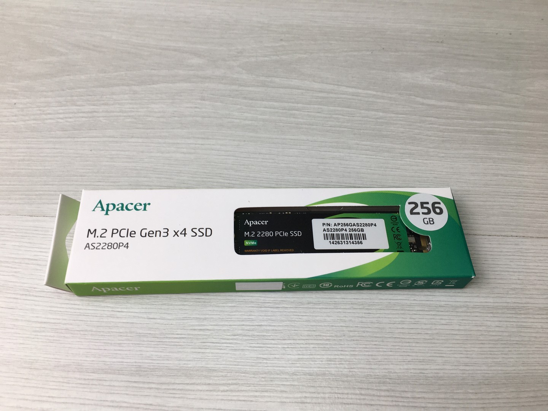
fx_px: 459
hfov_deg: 61.7
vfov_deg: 48.2
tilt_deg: -58.6
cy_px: 206
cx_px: 274
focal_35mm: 29
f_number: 2.2
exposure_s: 1/103
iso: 25
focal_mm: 4.15
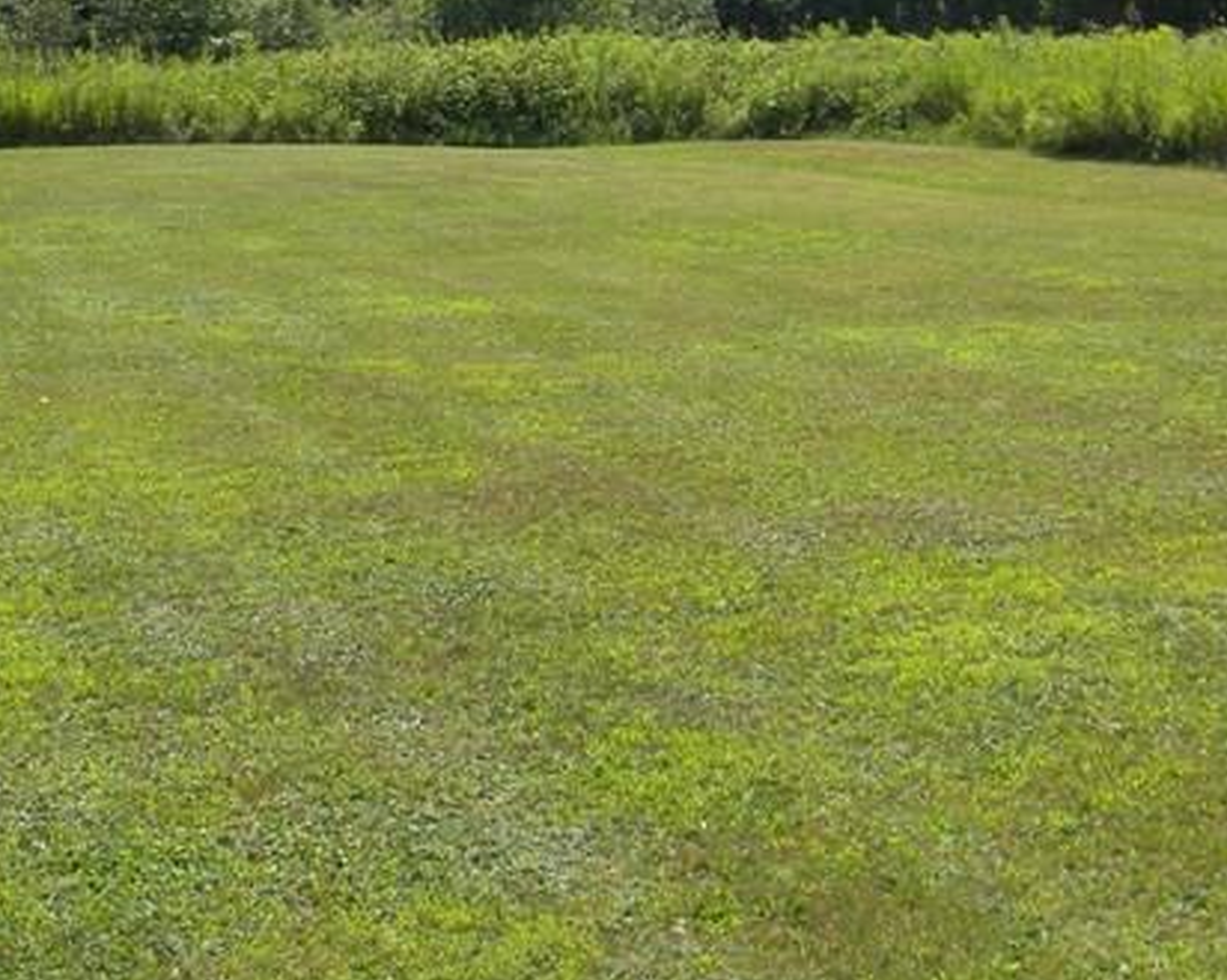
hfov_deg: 27.6
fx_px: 2468
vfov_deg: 21.5
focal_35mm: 68
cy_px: -57
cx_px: 873
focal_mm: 5
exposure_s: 1/341
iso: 110
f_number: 7
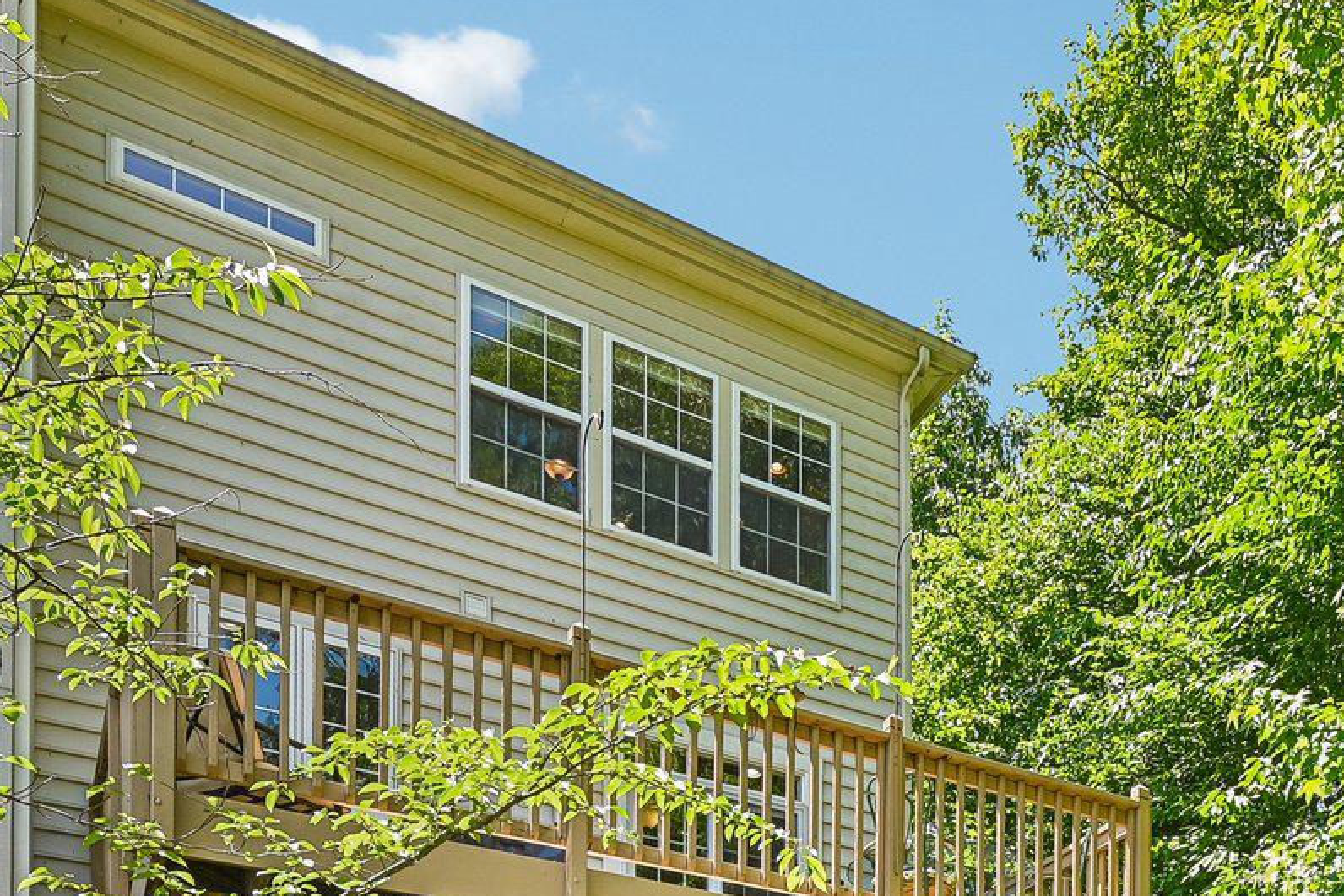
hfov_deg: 50.5
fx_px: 1344
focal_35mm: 36
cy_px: 980
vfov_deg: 32.5
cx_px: 1040
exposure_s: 1/80
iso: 100
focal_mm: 14
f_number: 8
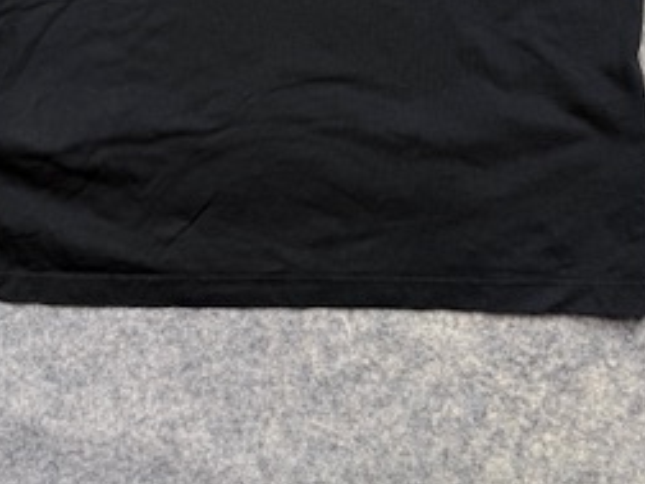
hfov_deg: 31.6
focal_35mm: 61
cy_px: -238
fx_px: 1137
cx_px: 251
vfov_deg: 20.6
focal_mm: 6.76
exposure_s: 1/100
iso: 64
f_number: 1.78
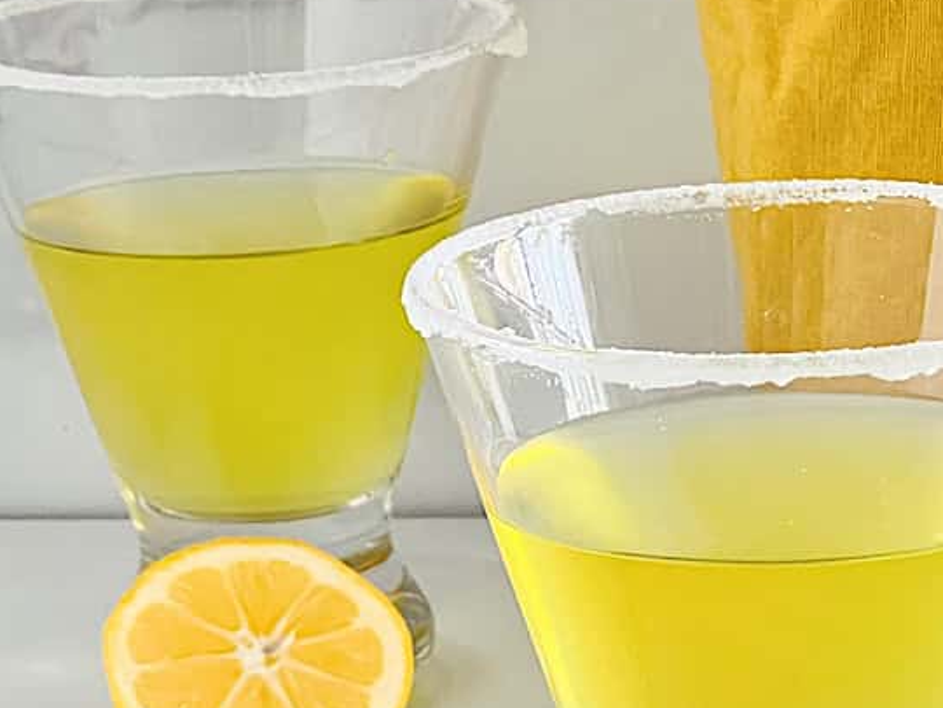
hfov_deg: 11.5
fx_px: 4658
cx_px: 765
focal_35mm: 171
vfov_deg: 8.7
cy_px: 453
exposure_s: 1/60
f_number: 2.8
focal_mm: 9
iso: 320
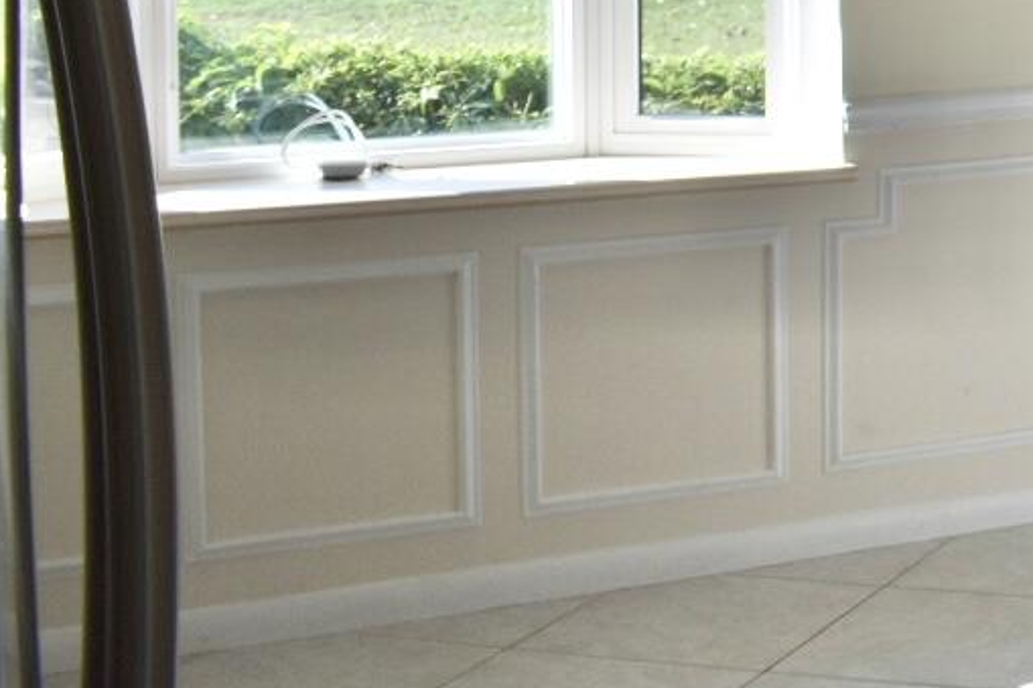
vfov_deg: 15.2
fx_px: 2467
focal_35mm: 86
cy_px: -181
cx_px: 1479
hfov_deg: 20.7
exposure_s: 1/400
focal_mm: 18
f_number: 3.5
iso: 200
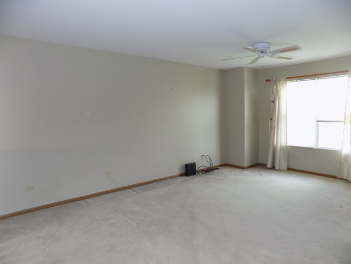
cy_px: 132
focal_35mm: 23
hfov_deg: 73.9
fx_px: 233
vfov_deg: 58.9
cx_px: 176
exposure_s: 1/60
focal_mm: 4
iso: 220
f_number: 3.1
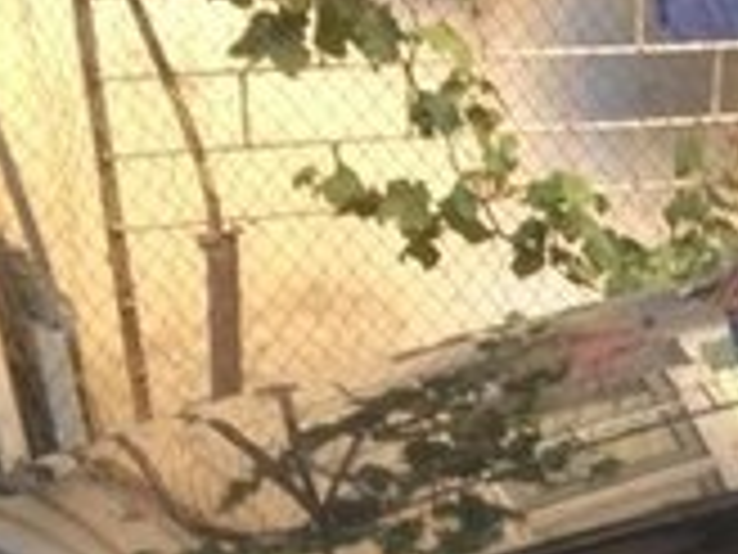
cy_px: 741
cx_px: 1292
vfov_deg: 12.2
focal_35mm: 117
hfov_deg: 14.9
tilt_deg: -20.4
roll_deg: +1.0
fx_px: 2494
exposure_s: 1/50
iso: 25
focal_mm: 4.15
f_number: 2.2
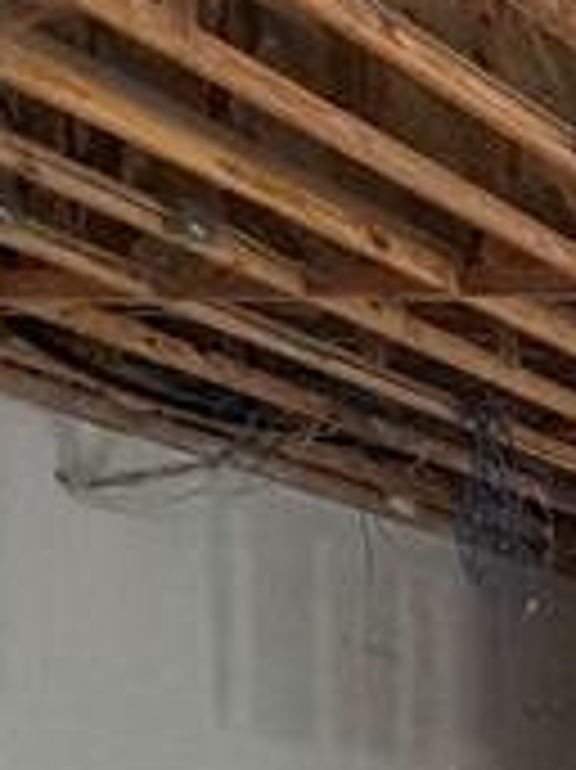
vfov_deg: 21.0
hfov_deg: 10.2
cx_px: 1890
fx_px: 1866
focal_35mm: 84
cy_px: 1018
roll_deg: +0.3
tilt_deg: -0.6
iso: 250
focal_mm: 2.22
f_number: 2.2
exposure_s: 1/121
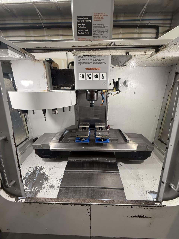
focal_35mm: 14
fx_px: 97
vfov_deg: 102.1
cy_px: 120
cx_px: 90
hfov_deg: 85.7
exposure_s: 1/60
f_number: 2.2
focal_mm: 2.2
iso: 200
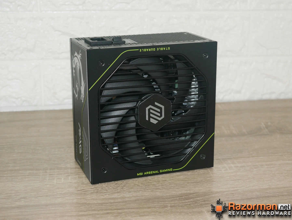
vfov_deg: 22.3
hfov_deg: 29.4
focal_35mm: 66
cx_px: 146
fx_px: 557
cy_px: 110
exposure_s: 1/125
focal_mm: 33
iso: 800
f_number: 5.4
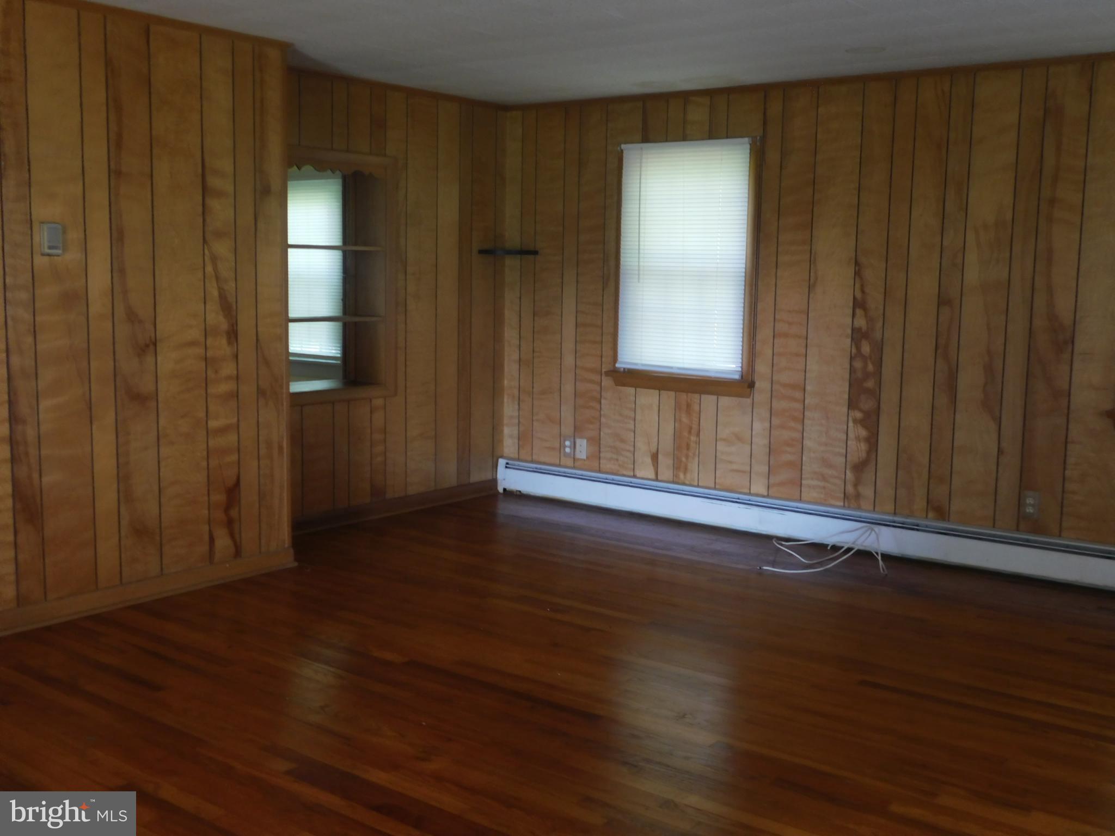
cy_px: 418
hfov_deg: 51.4
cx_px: 558
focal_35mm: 36
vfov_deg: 39.7
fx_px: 1160
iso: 400
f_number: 3.5
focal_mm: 6.3
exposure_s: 1/25
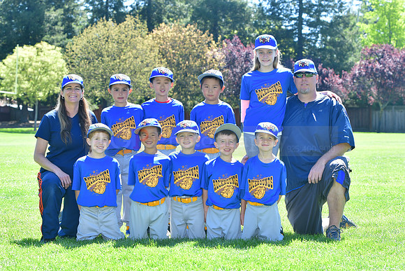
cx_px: 202
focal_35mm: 120
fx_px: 1350
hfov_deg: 17.1
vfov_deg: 11.4
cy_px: 136
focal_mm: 80
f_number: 6.3
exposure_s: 1/400
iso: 400
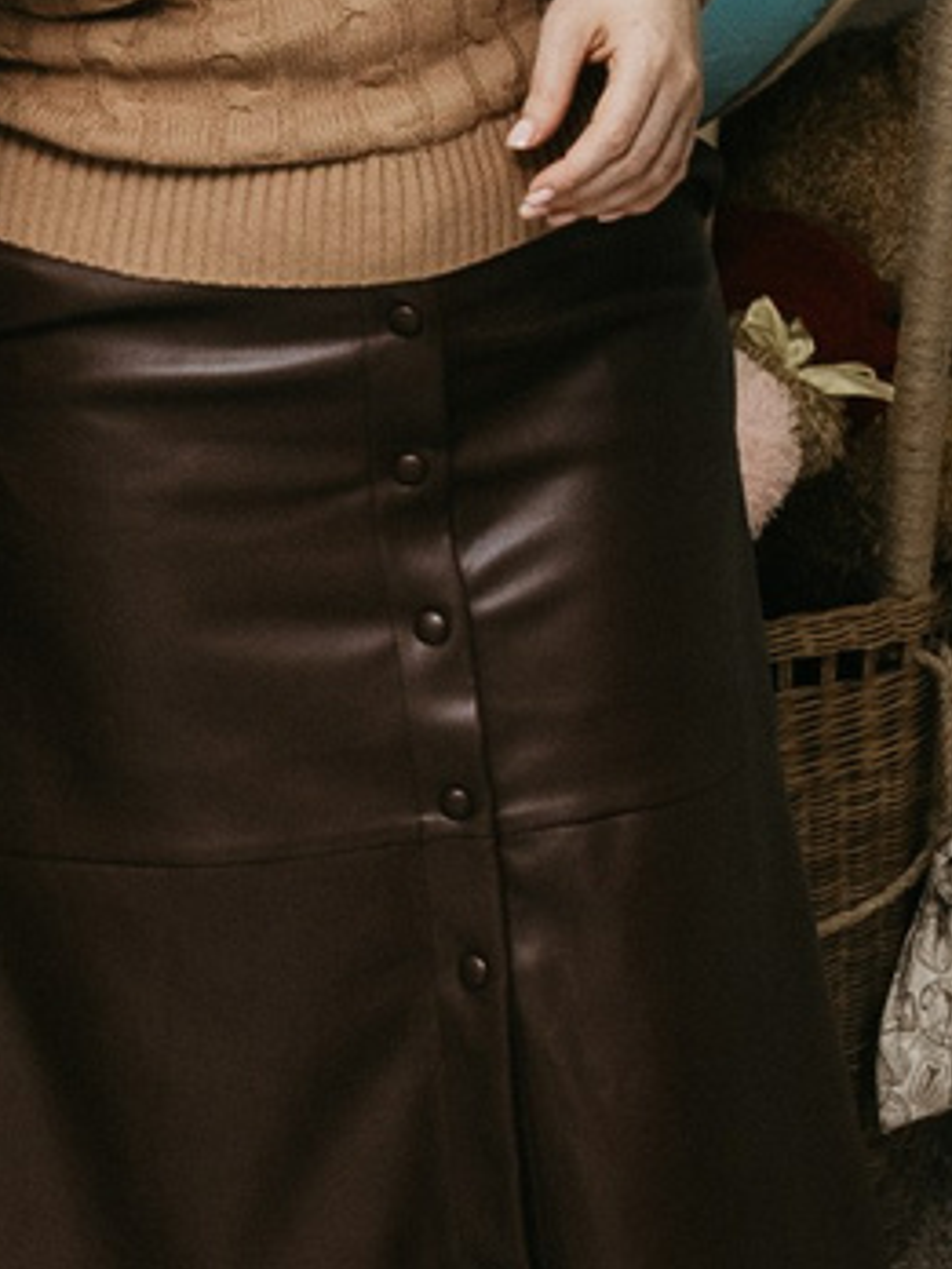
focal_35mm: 192
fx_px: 7040
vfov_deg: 10.3
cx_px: -345
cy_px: 404
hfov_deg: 7.6
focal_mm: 26
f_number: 4
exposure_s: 1/160
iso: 160
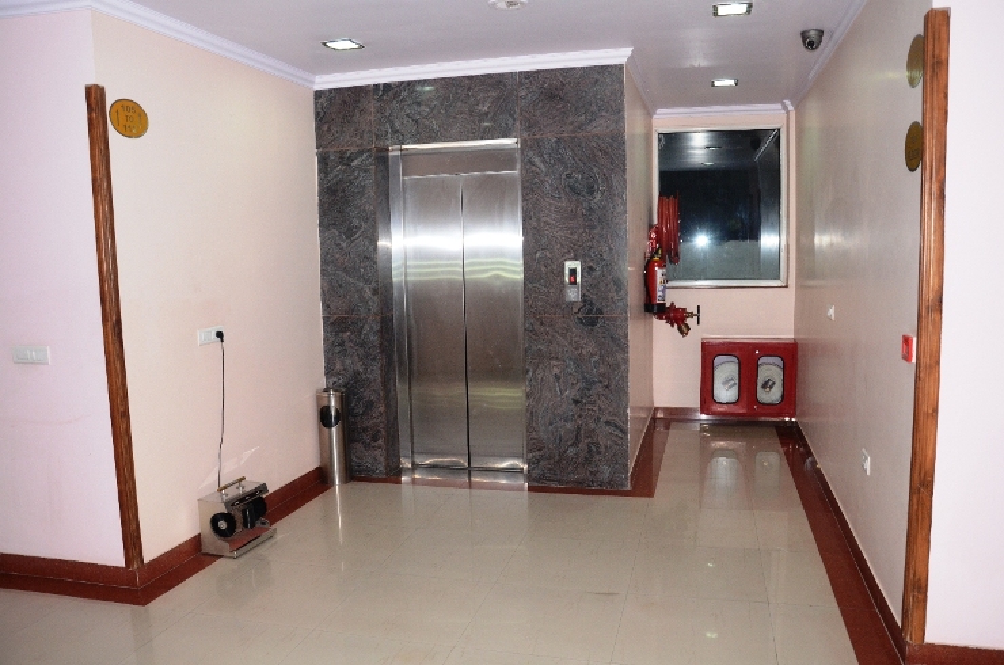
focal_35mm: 27
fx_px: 751
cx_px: 502
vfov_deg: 47.7
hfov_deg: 67.5
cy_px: 332
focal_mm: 18
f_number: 5.6
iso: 1000
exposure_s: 1/60
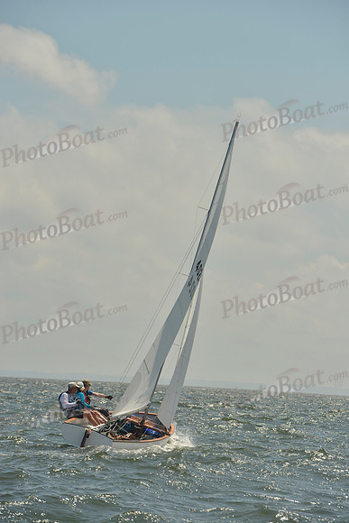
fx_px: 2325
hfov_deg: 8.6
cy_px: 262
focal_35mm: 160
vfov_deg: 12.8
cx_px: 174
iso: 200
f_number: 9
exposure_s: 1/1250
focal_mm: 160
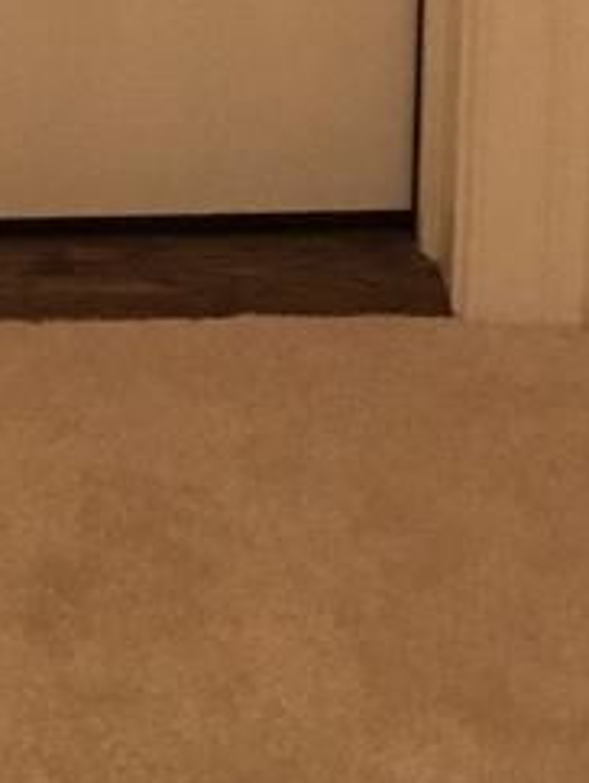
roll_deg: -3.2
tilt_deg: -7.0
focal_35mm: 184
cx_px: 230
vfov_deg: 9.3
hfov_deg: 8.1
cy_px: -1249
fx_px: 4167
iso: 125
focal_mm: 4.15
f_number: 2.2
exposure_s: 1/30
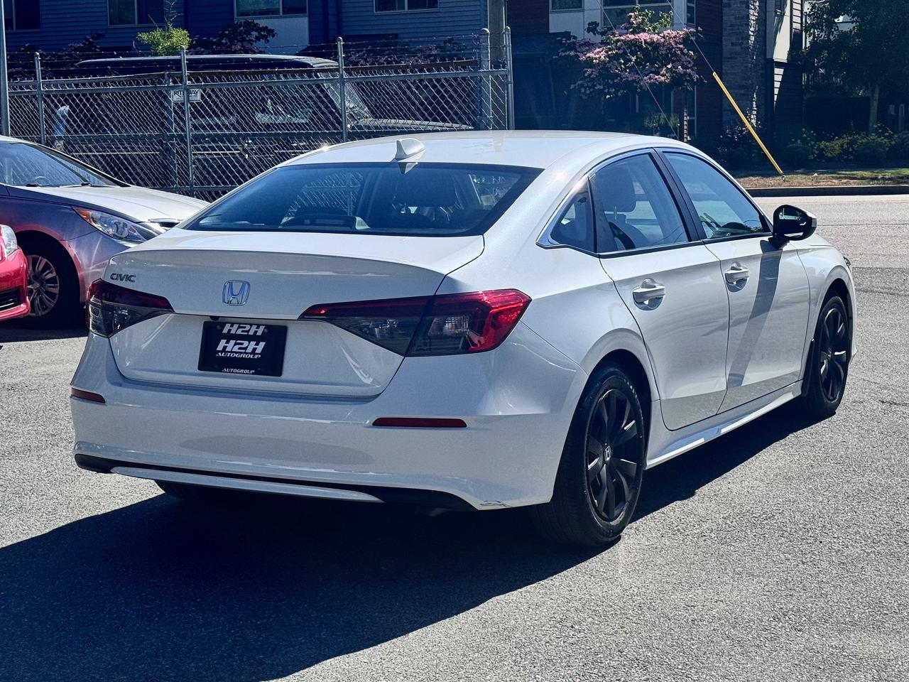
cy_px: 341
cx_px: 454
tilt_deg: -4.8
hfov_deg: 39.7
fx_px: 1260
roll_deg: +1.5
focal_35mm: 48
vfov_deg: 30.3
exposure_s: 1/6410
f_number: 1.78
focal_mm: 6.76
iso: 64
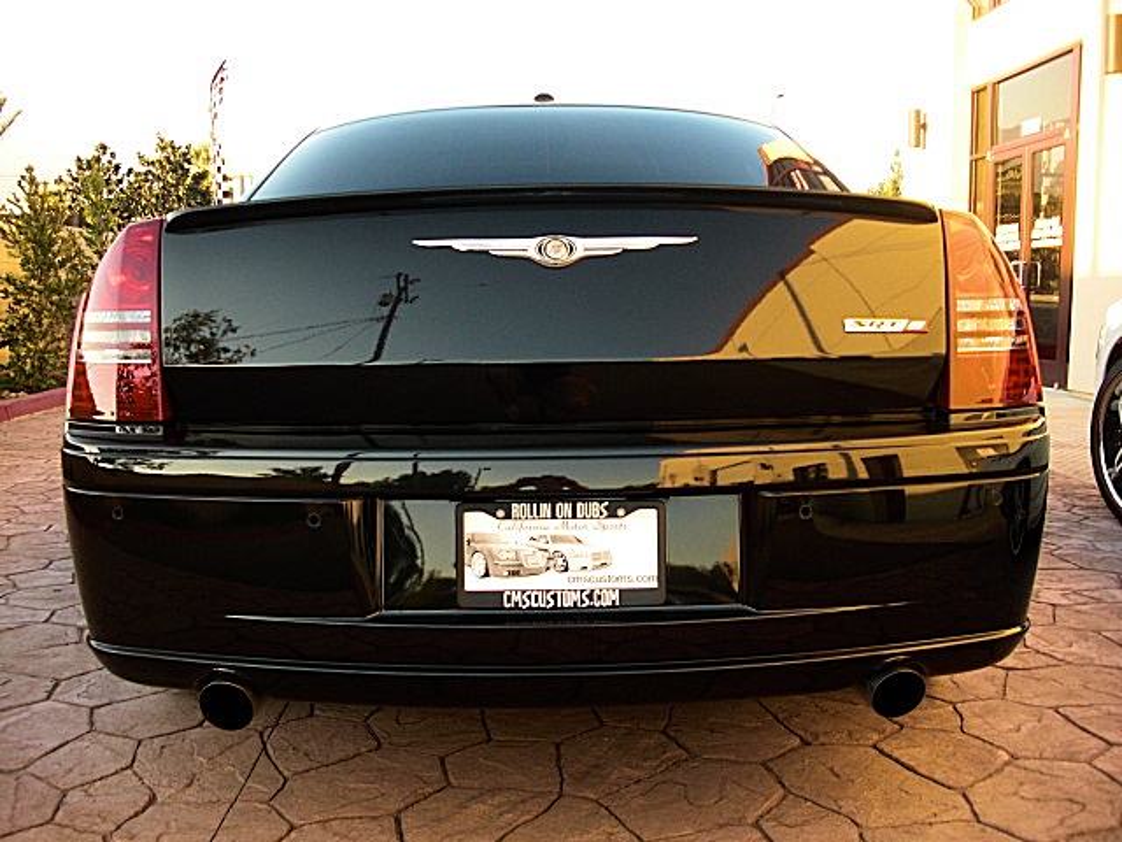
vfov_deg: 39.7
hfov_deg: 51.4
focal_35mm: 36
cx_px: 561
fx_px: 1167
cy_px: 421
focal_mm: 6.3
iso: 100
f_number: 2.8
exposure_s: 1/100
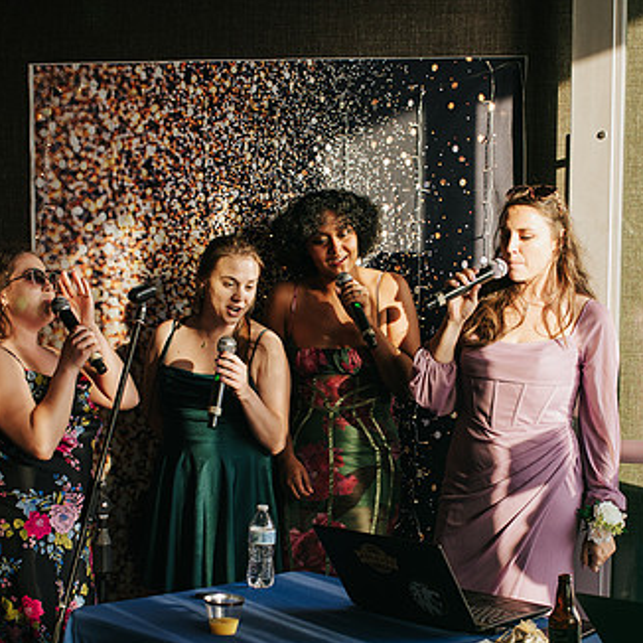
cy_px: 445
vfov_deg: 25.9
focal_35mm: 66
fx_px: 1387
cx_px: 352
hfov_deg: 26.1
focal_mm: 35
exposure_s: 1/400
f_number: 3.2
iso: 320
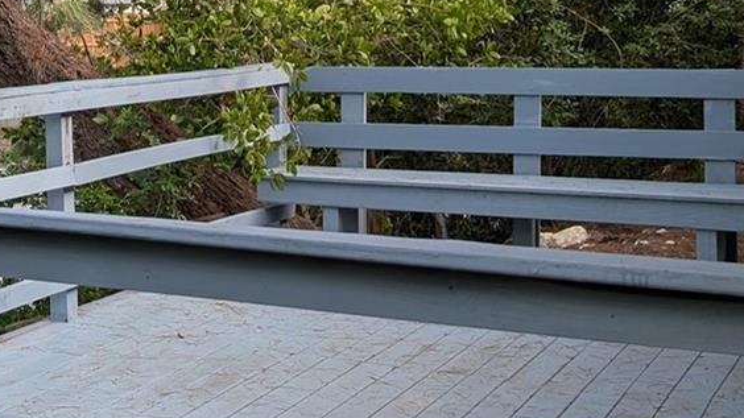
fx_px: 1460
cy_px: 82
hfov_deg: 27.6
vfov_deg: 16.2
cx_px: 86
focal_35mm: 74
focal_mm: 6.9
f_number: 1.68
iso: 22
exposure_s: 1/351
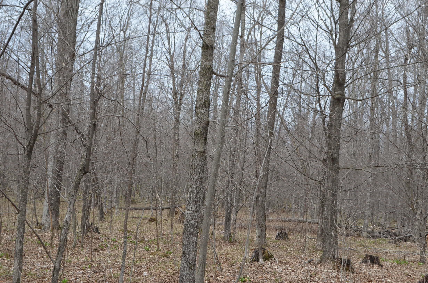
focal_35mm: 51
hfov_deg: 39.0
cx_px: 214
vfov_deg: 26.4
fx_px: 605
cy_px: 142
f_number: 8
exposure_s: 1/250
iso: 200
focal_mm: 34
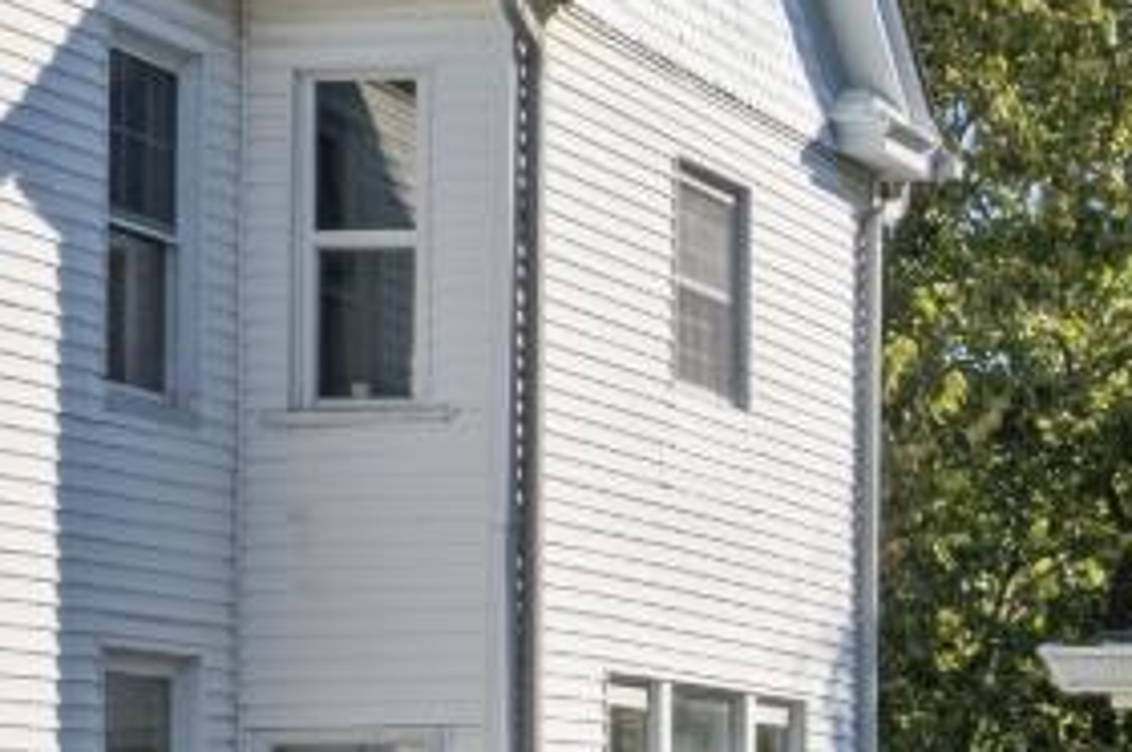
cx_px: 2058
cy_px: 617
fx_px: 3706
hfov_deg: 15.0
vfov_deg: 11.5
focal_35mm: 118
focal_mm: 8.38
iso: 100
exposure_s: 1/1600
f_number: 2.8
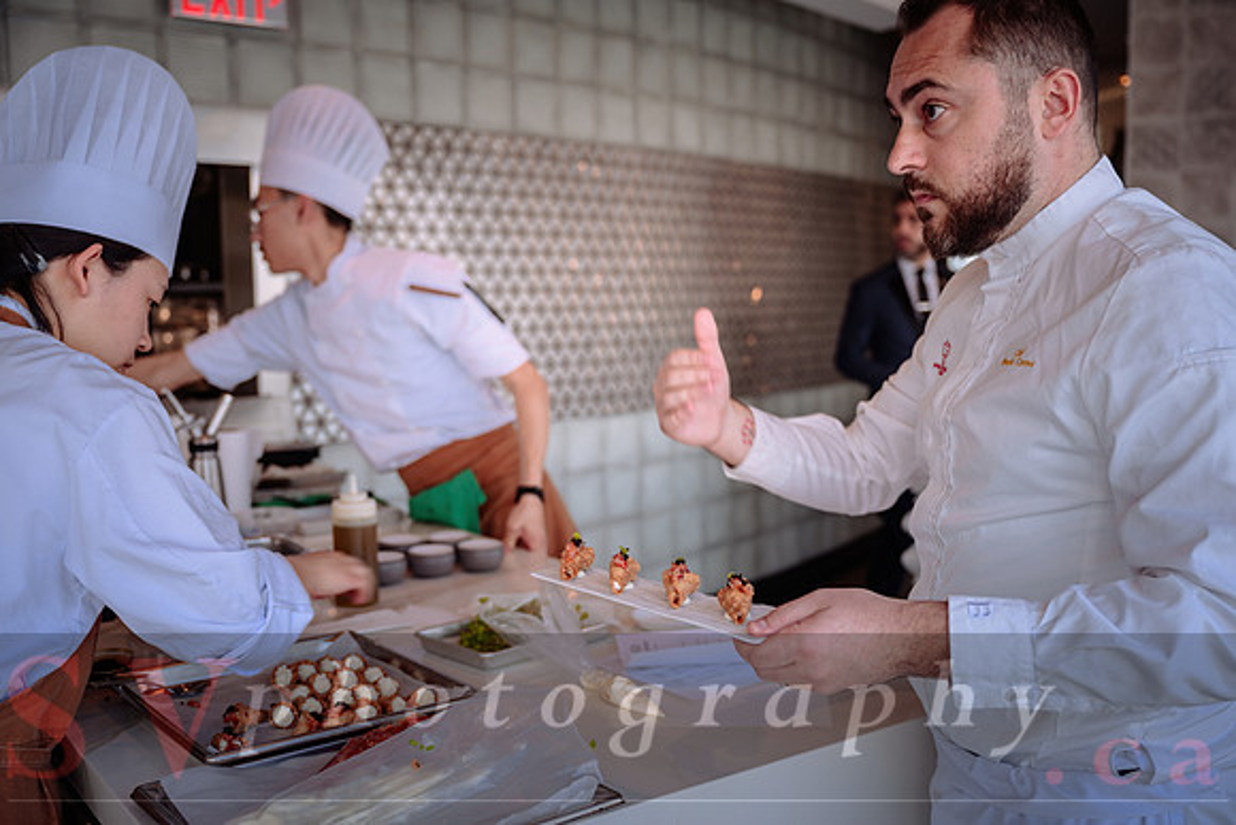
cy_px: 412
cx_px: 634
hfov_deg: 52.4
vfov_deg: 36.3
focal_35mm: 37
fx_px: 1257
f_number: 2.8
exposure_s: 1/100
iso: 100
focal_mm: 35
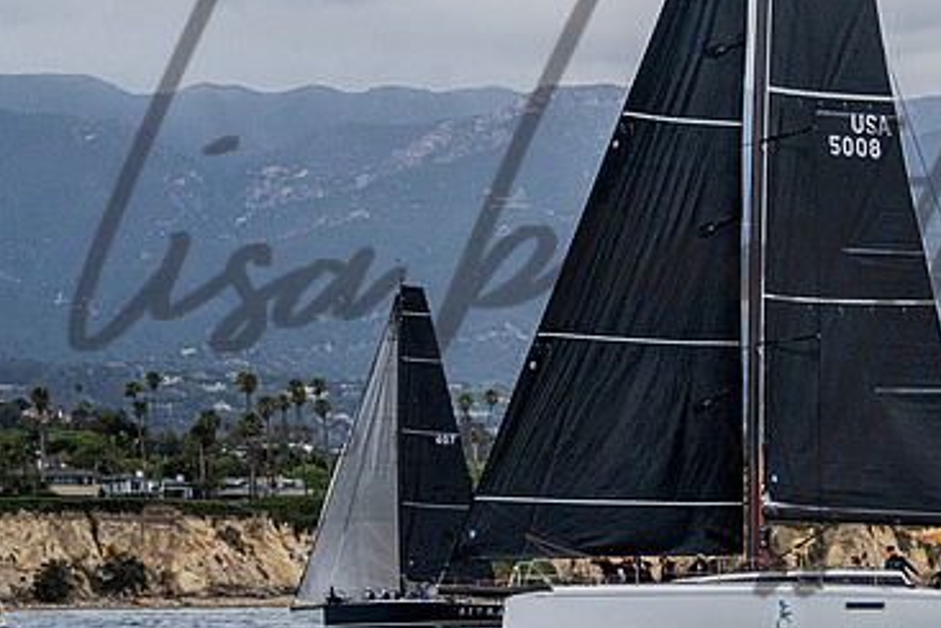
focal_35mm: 218
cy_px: 216
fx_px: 5700
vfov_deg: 6.3
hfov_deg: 9.4
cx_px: 828
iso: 800
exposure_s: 1/4000
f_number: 6.3
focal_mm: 105
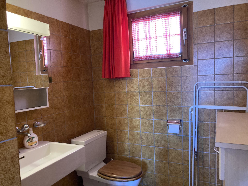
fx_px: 201
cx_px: 124
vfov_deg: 49.7
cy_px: 93
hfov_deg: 63.4
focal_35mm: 28
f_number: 1.8
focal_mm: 3.99
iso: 320
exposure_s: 1/25
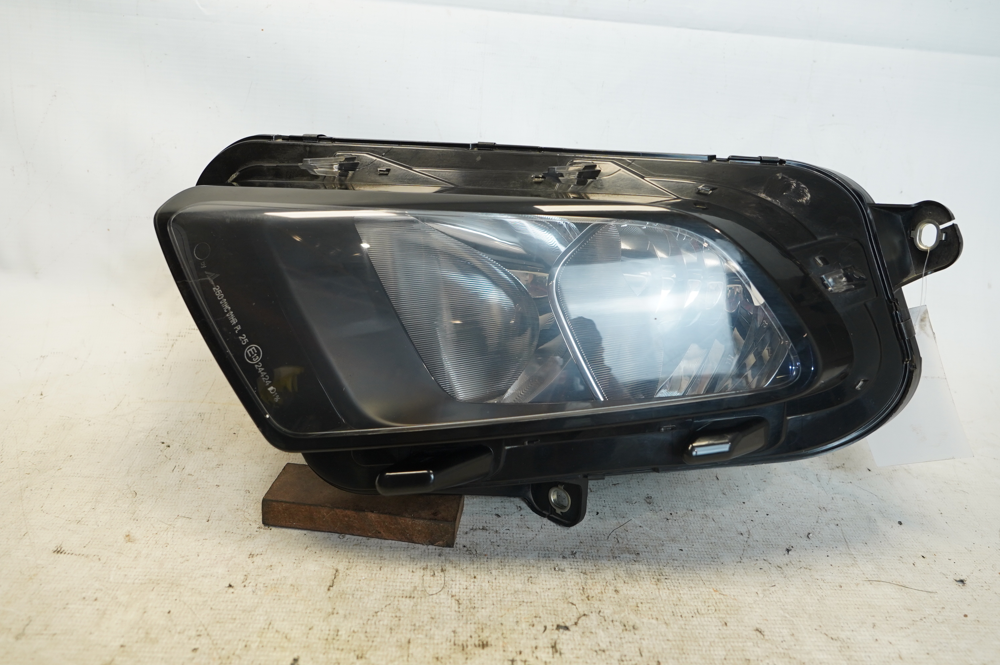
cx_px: 500
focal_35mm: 30
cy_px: 332
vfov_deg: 43.5
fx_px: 833
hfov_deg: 62.0
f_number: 4
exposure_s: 1/160
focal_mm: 20
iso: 640
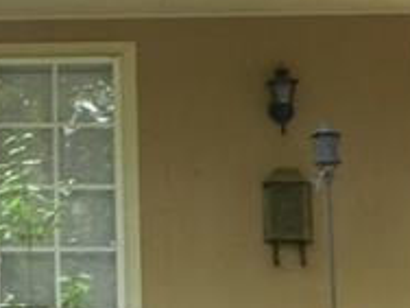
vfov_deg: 7.8
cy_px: 94
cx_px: -364
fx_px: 2262
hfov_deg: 9.7
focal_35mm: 191
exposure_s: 1/50
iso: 80
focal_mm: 6.2
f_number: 3.3
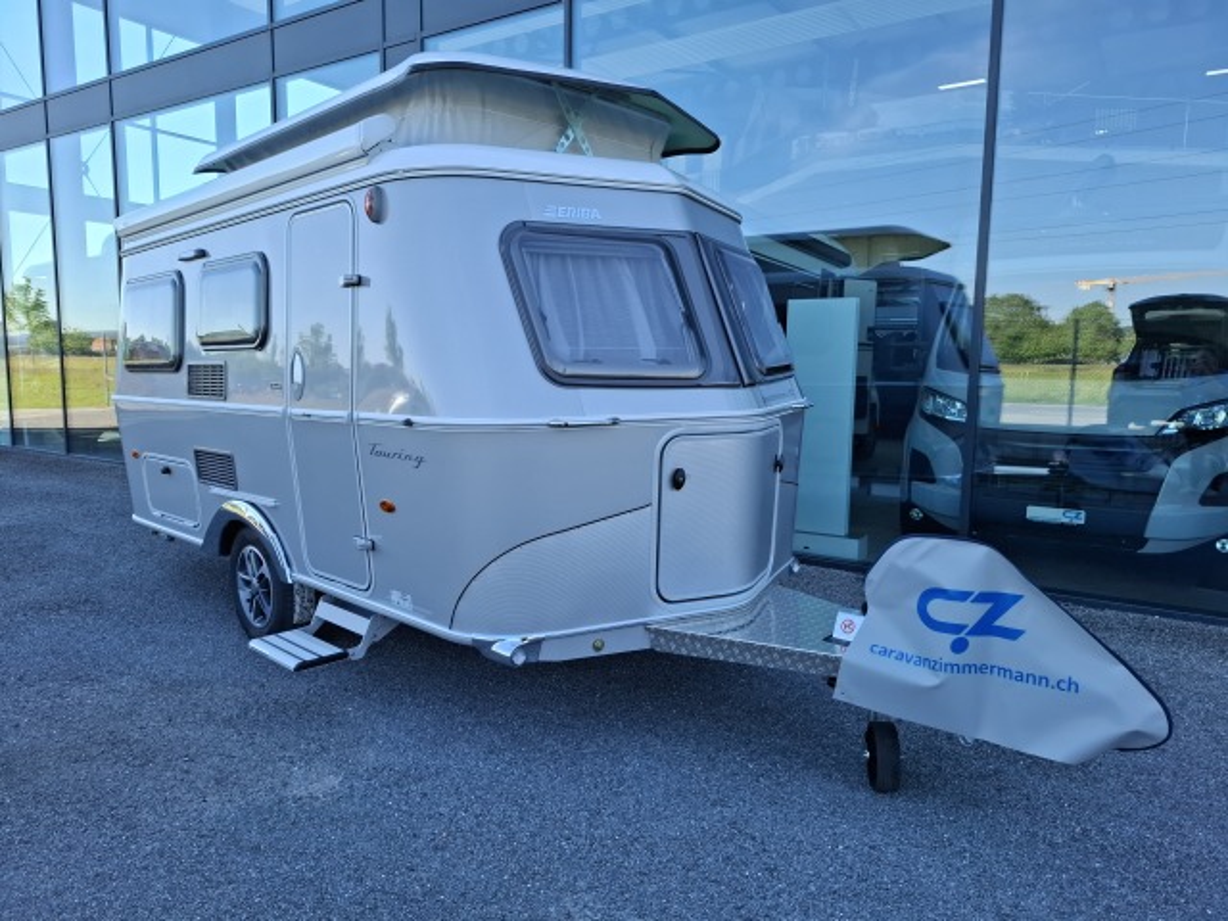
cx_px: 614
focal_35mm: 23
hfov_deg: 73.9
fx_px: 816
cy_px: 460
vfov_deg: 58.9
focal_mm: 5.54
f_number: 1.8
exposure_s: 1/515
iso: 50
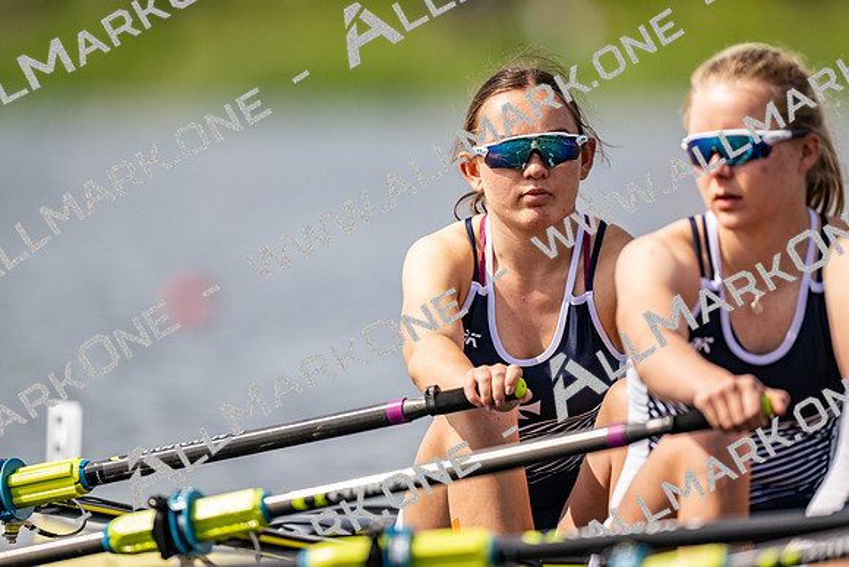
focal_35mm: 600
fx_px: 14153
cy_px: 284
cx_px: 424
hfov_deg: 3.4
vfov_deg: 2.3
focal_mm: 600
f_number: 4
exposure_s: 1/2500
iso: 280
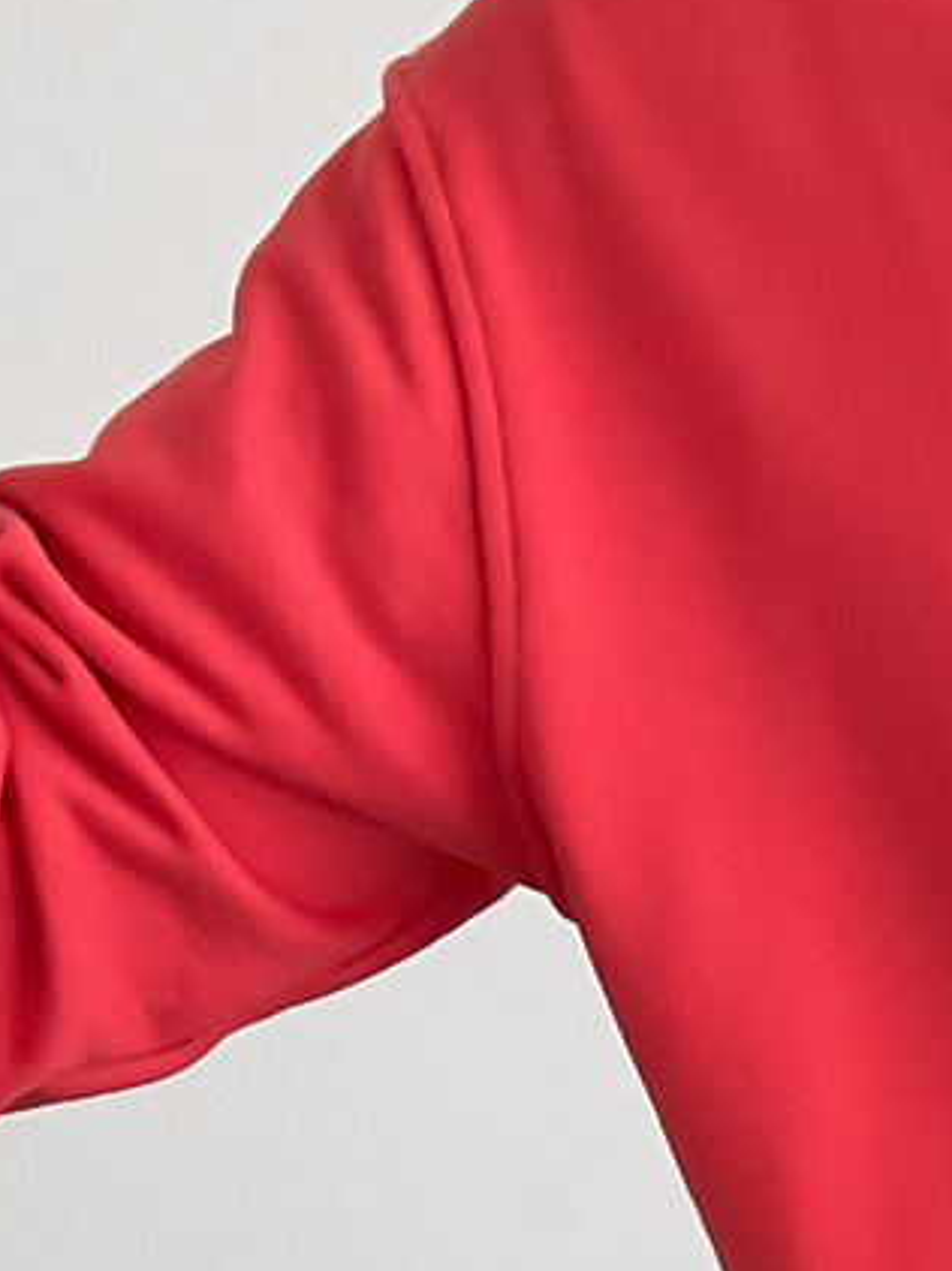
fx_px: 4038
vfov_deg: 16.3
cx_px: 1582
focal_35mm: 110
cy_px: 1906
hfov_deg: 12.5
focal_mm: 3
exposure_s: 1/90
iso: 64
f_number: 1.8
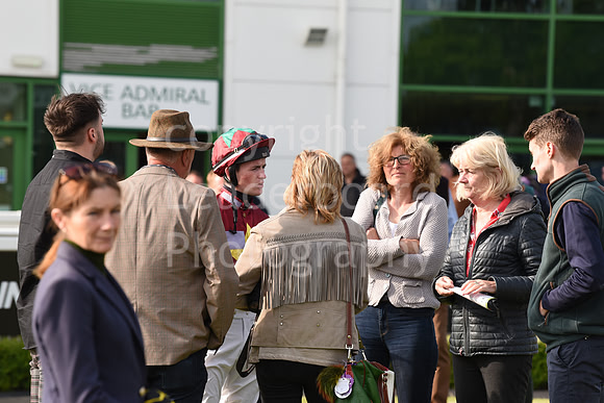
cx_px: 302
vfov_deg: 6.9
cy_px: 202
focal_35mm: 200
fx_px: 3356
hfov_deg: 10.3
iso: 800
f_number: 6.3
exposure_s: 1/1600
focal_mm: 200
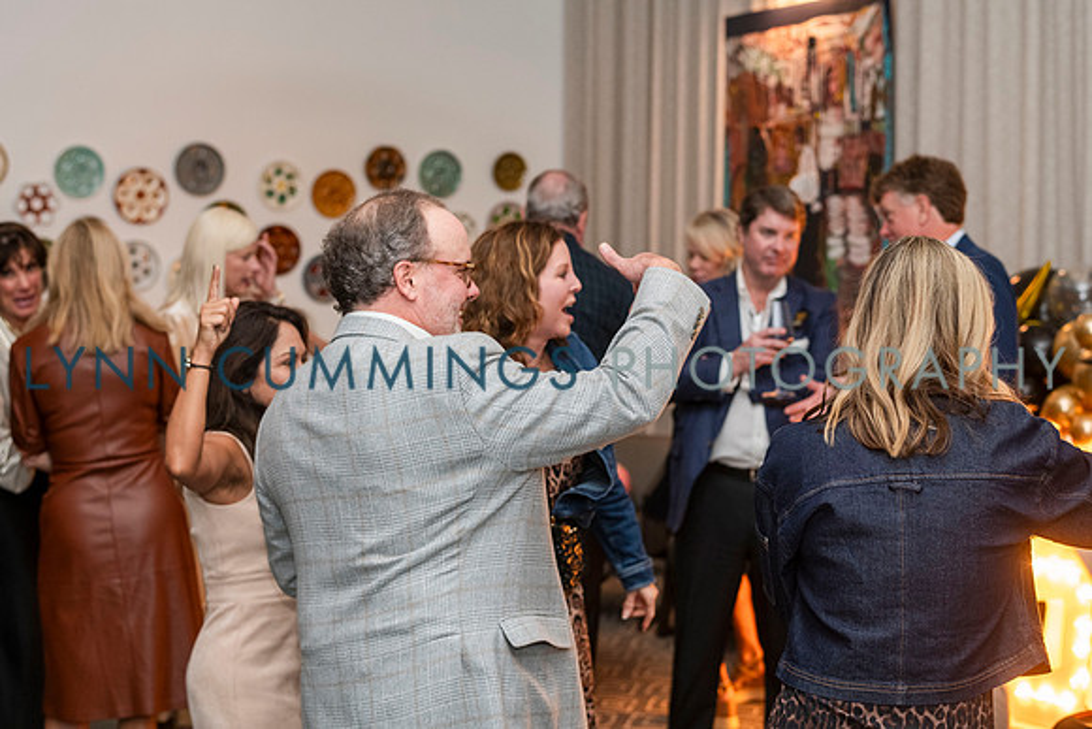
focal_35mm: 58
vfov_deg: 23.3
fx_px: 1764
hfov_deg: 34.4
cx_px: 546
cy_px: 364
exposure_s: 1/125
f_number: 4
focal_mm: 58
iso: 1250
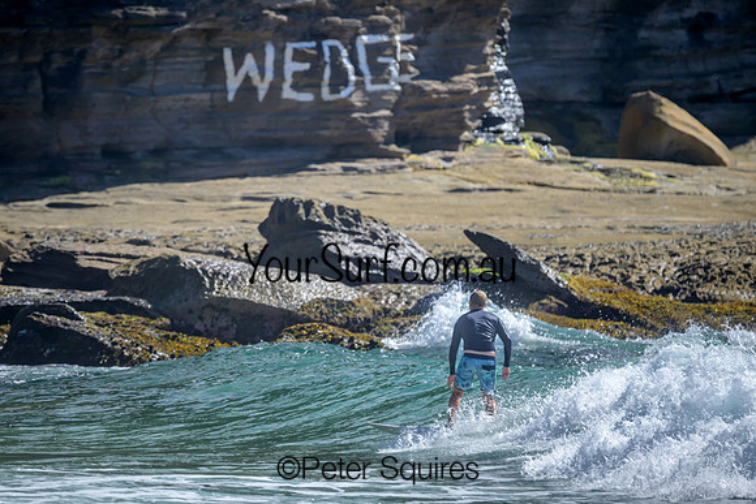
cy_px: 227
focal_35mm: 880
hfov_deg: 2.3
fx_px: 18480
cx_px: 353
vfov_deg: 1.6
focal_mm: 800
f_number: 6.3
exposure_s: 1/2500
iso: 450
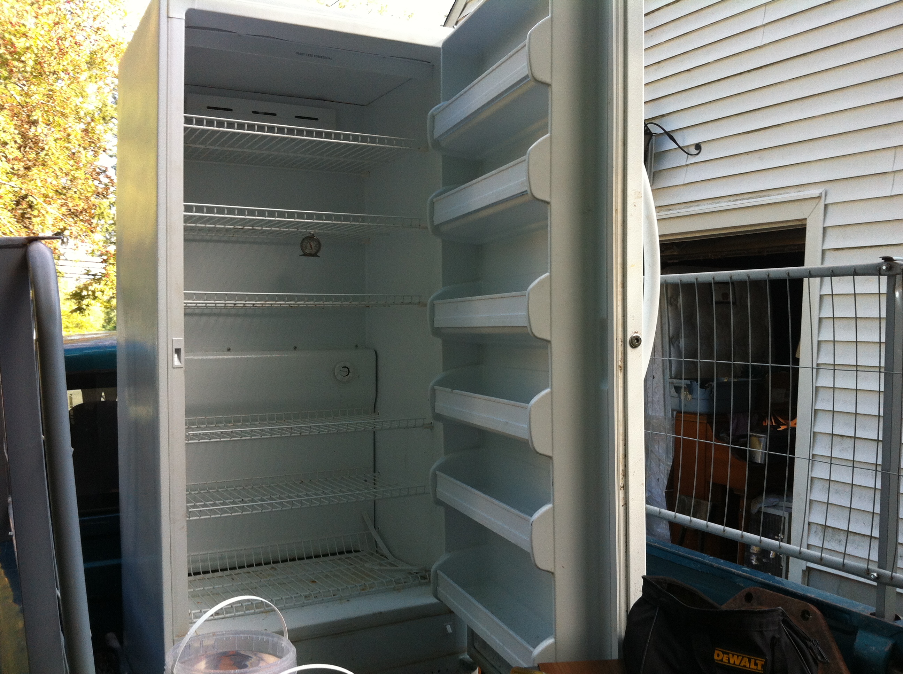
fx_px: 912
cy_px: 337
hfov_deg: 52.7
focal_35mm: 35
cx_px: 452
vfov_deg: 40.6
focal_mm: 3.85
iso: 80
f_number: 2.8
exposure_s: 1/177
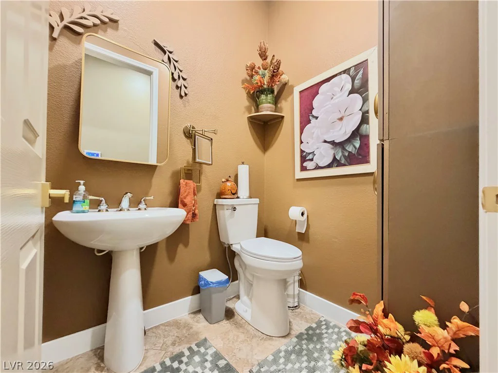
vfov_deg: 85.7
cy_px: 186
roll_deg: +0.1
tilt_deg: +1.8
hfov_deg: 102.1
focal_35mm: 14
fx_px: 201
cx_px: 249
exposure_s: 1/60
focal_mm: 2.22
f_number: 2.2
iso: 640
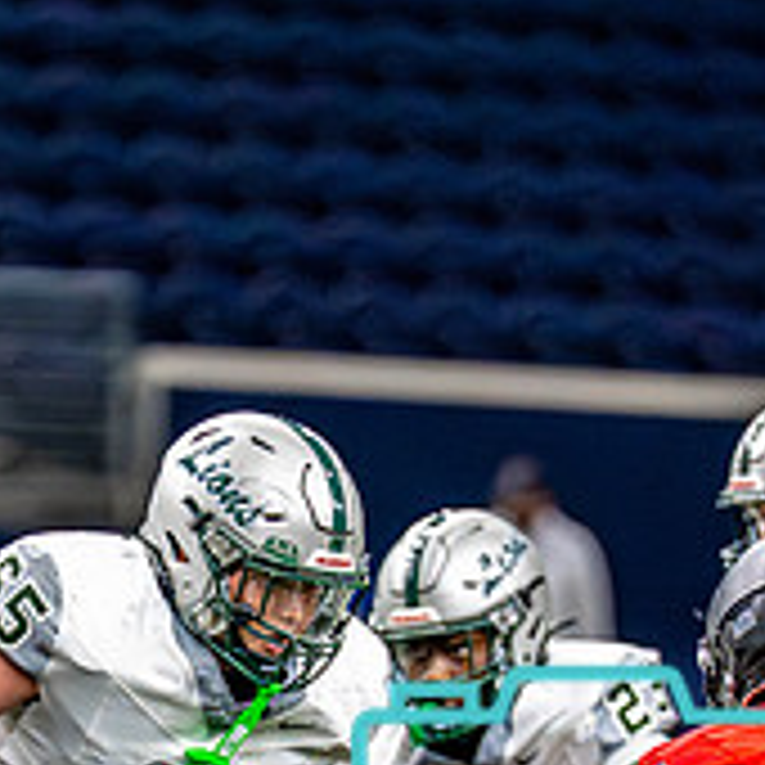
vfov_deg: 2.2
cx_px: 181
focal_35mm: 797
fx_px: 19927
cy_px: 811
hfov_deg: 2.2
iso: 5000
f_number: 2.8
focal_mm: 200
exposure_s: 1/2000
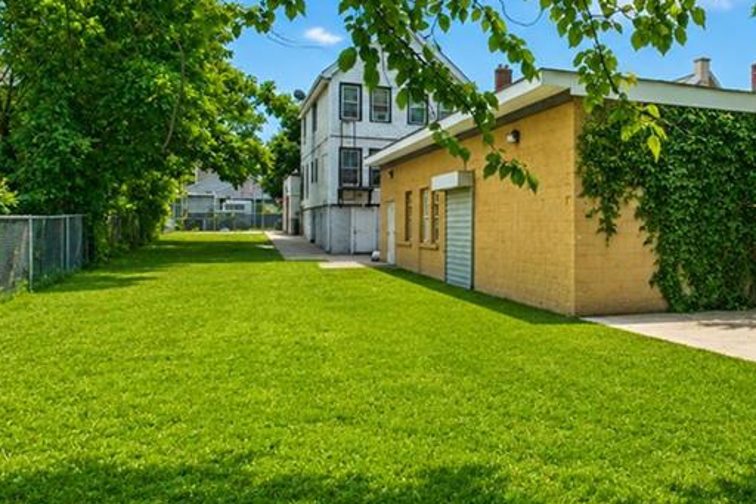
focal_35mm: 30
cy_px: 222
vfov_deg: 43.5
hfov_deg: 59.0
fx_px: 630
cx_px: 558
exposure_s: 1/100
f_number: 7.1
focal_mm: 10
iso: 125
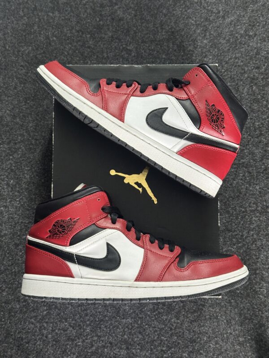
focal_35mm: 48
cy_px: 179
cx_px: 134
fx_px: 497
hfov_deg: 30.3
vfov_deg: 39.6
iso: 250
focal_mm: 6.86
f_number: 1.78
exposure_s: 1/50
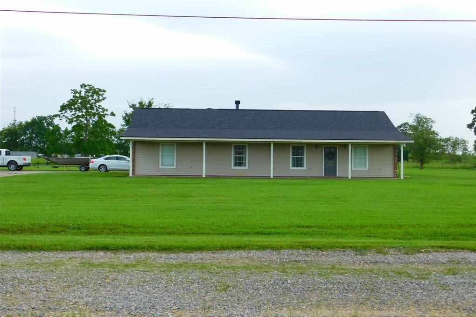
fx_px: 621
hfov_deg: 41.9
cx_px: 238
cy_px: 142
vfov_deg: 28.6
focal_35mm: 47
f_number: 3.7
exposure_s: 1/500
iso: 125
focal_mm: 8
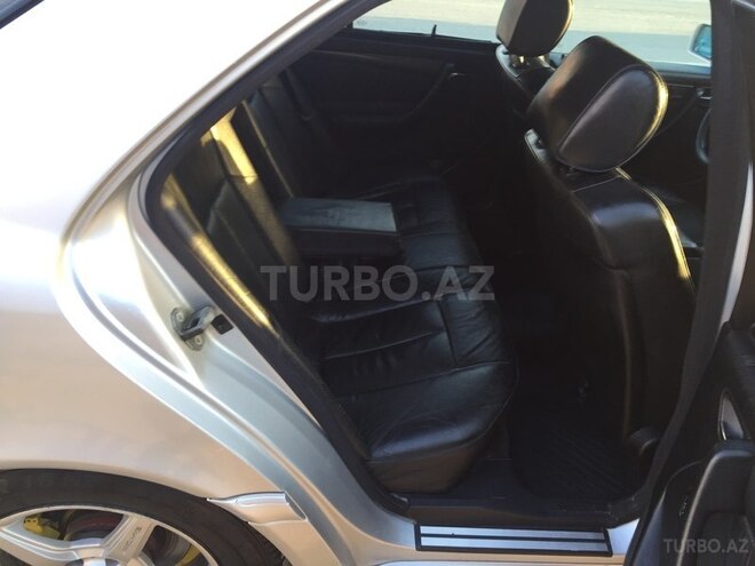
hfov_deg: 61.7
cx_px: 378
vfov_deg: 48.2
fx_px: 633
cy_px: 283
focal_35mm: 29
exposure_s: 1/50
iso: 40
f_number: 2.2
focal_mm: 4.15
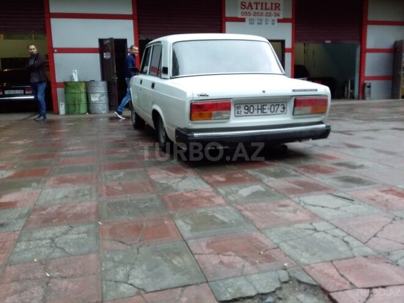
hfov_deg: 58.4
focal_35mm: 31
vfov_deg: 45.4
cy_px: 152
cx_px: 202
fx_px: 362
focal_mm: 3.3
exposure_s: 1/100
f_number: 2.2
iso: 50
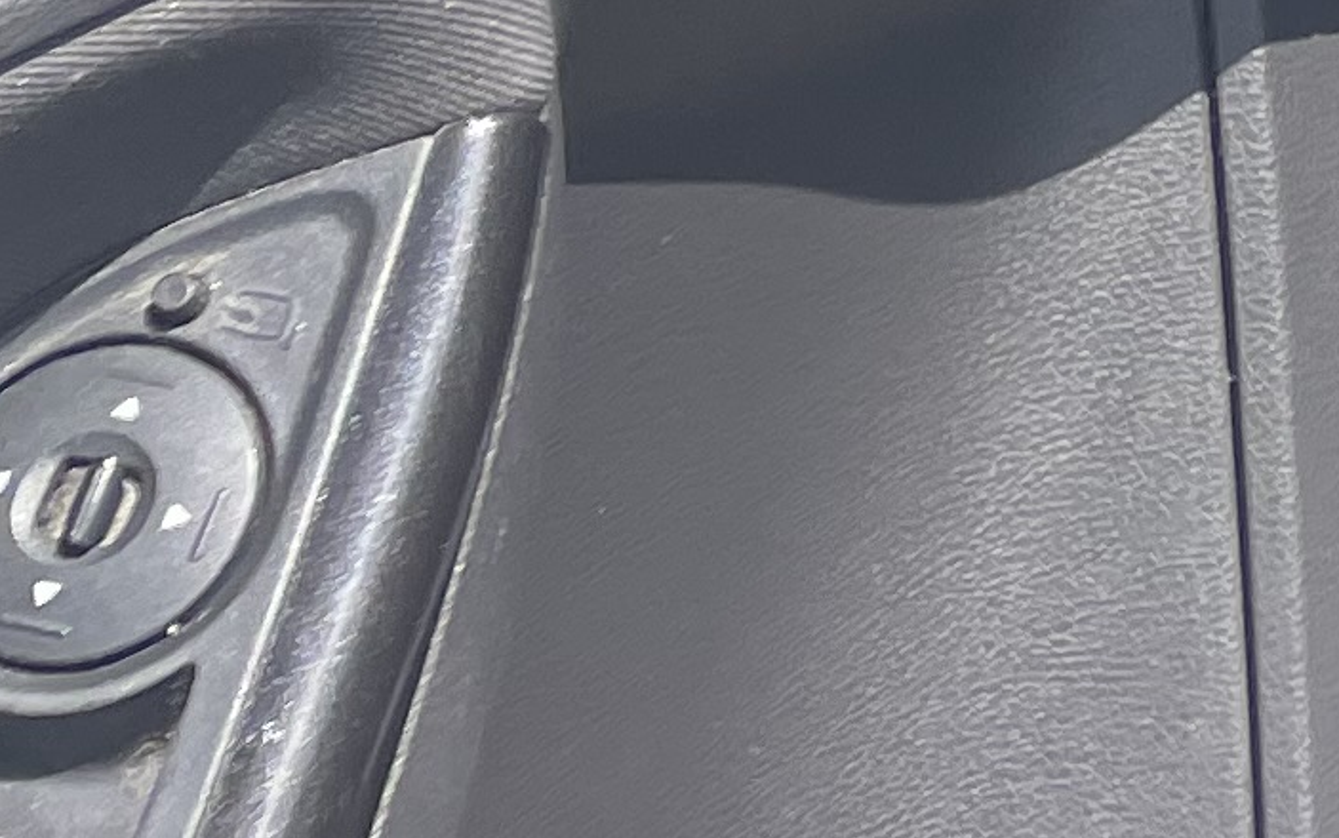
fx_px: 5768
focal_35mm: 158
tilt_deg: -32.3
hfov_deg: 10.4
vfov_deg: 7.4
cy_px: -1615
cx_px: 3699
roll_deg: +0.1
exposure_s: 1/575
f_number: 1.6
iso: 32
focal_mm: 4.2
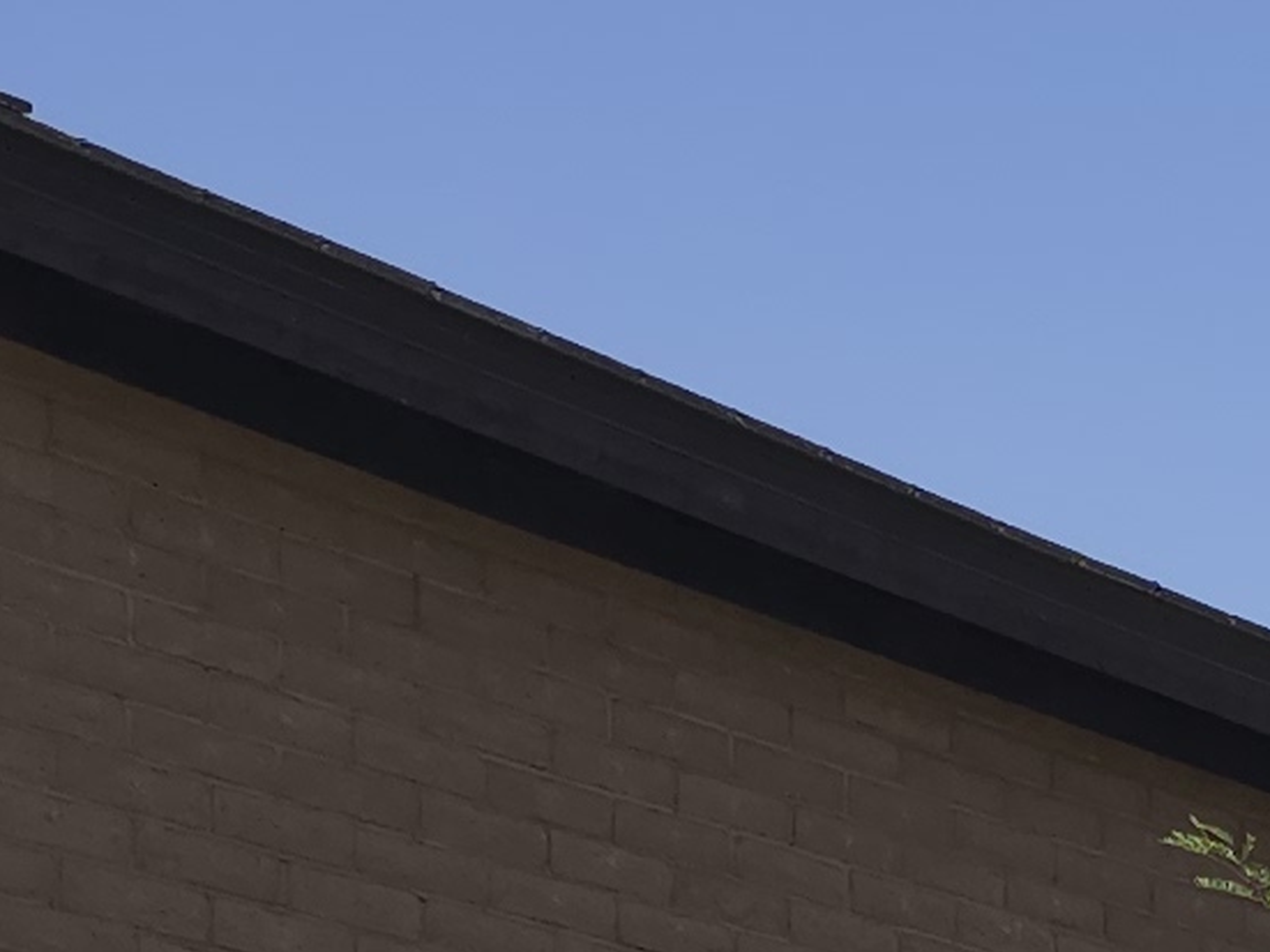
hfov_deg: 11.5
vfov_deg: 8.4
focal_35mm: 167
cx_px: 1731
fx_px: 6126
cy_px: 2015
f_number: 1.7
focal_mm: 6.3
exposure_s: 1/512
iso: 12
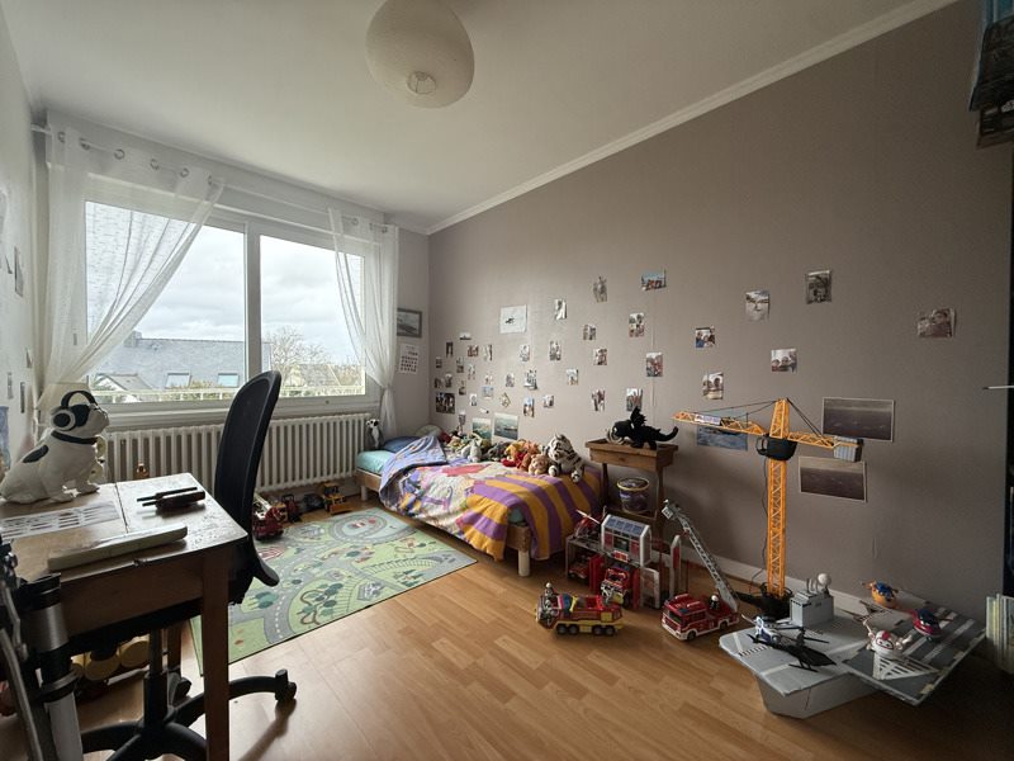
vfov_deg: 85.7
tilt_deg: -0.9
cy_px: 380
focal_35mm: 14
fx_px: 410
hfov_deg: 102.1
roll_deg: +0.4
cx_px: 507
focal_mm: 2.22
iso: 200
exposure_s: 1/99
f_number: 2.2
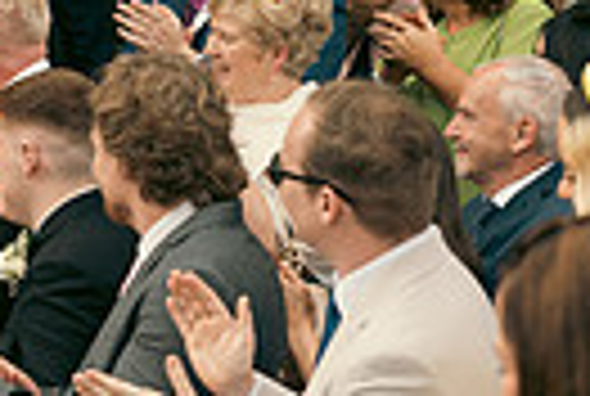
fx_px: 3992
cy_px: 349
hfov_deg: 8.2
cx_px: -383
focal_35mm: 243
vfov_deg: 5.7
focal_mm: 55
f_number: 3.5
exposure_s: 1/640
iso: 125
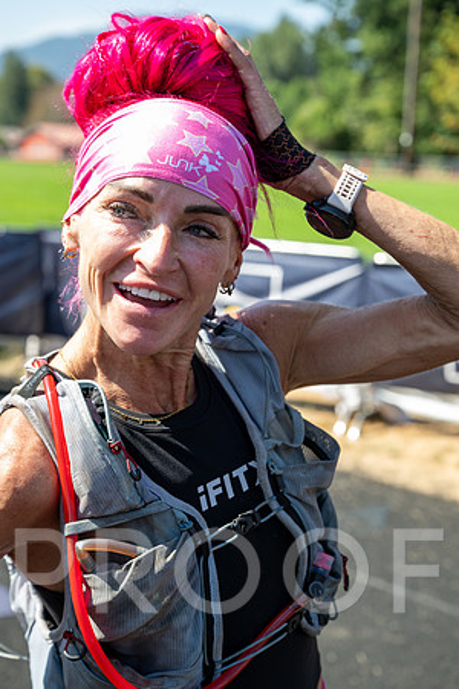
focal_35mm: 70
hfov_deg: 19.5
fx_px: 1339
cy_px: 344
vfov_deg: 28.8
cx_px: 230
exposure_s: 1/200
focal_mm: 70
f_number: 6.3
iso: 160
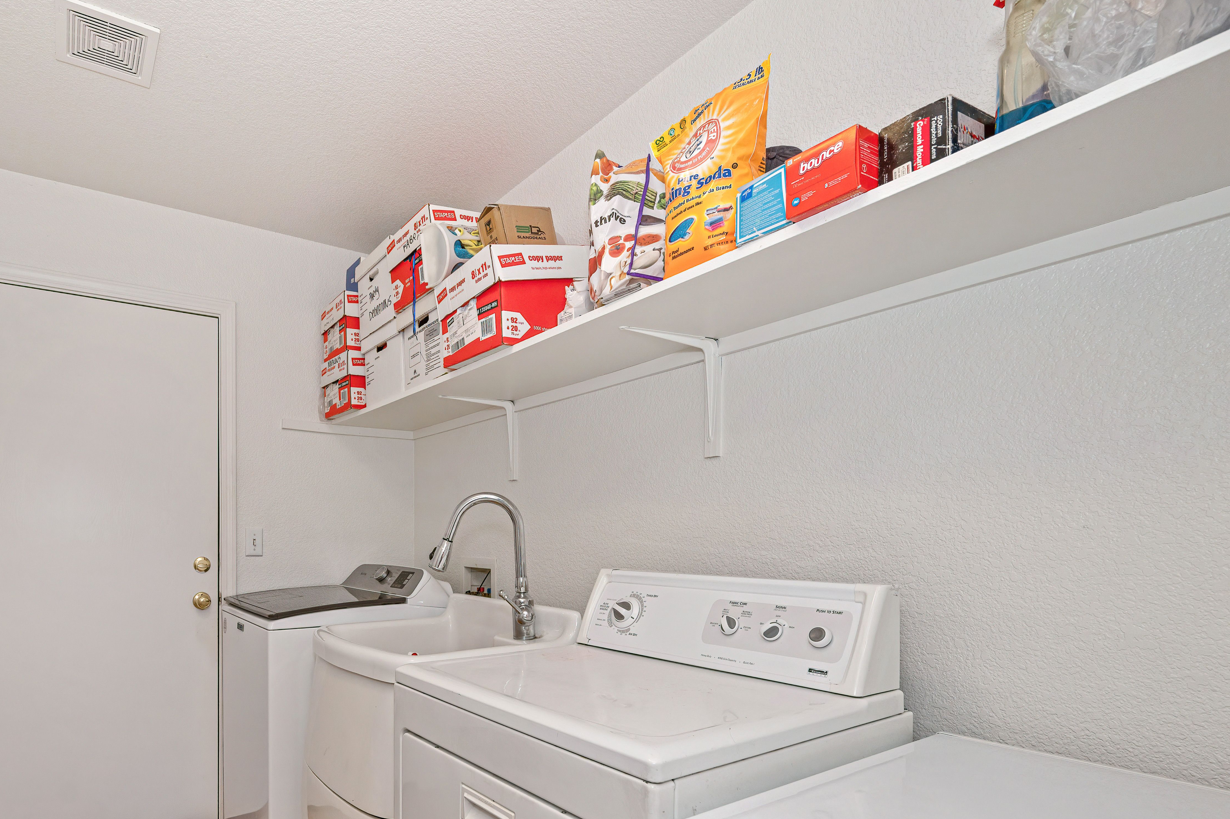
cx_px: 435
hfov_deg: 84.6
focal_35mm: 19
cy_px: 541
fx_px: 649
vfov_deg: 63.0
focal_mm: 14
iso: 500
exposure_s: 1/60
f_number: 6.3
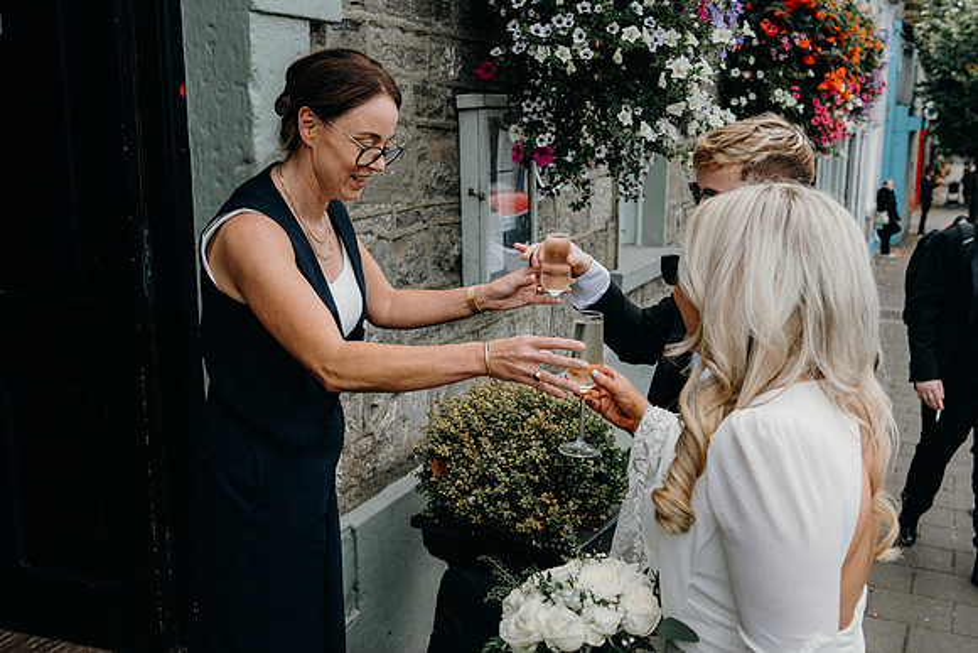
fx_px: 978
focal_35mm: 36
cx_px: 489
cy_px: 326
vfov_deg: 36.9
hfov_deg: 53.1
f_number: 3.5
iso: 125
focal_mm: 24
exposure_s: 1/250
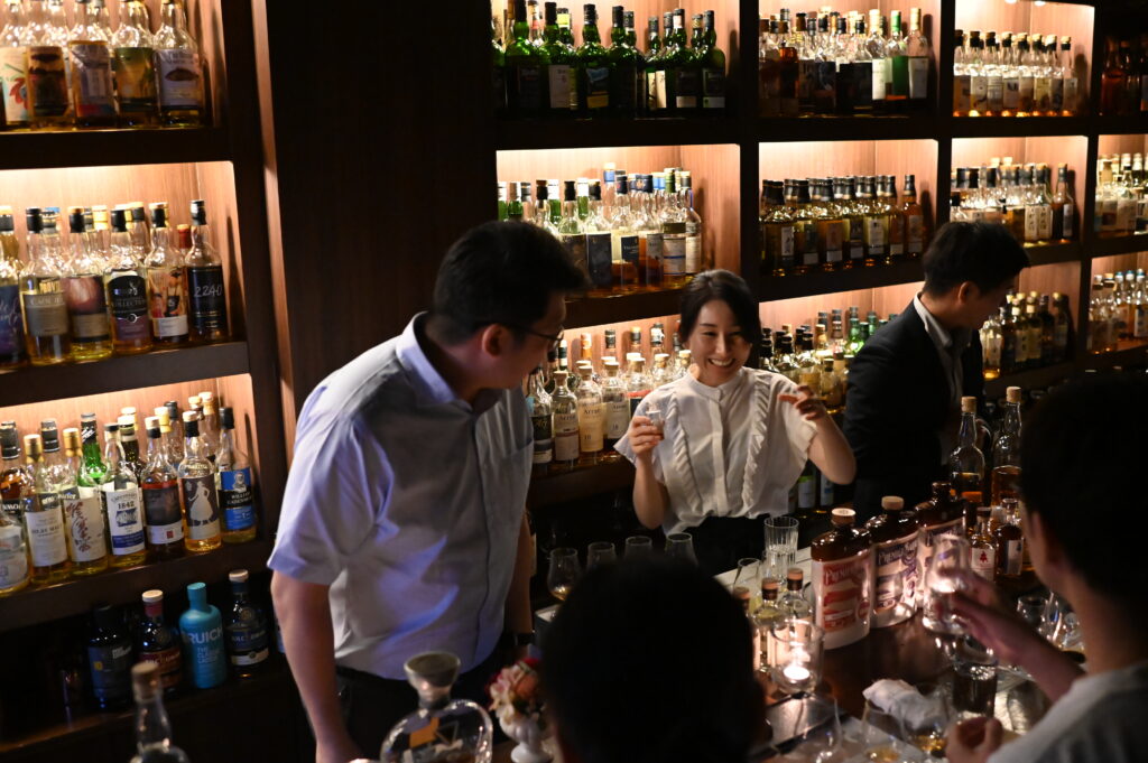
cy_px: 382
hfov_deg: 54.5
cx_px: 574
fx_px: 1115
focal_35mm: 35
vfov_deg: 37.8
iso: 12800
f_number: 3.2
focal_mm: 35
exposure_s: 1/80
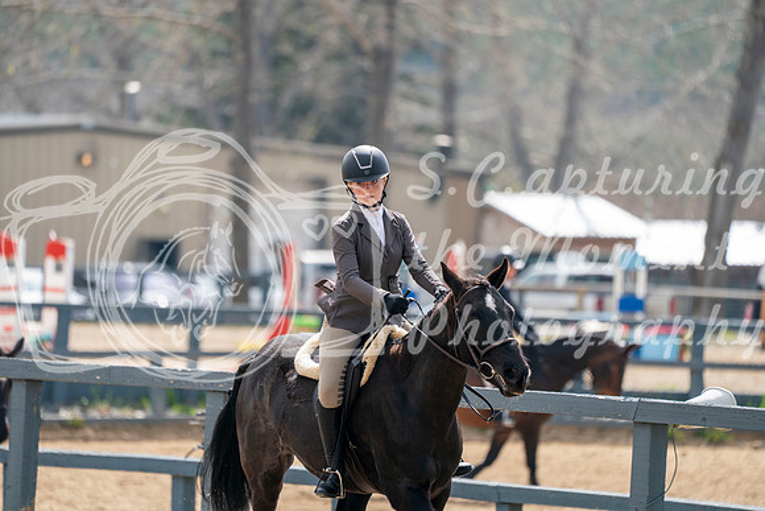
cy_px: 256
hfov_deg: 5.2
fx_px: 8502
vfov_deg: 3.4
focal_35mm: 400
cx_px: 382
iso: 200
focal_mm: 400
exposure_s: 1/500
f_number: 5.6
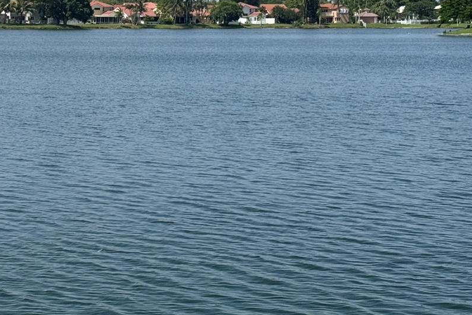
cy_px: 59
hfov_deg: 20.3
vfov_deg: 13.6
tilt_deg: -2.3
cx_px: 119
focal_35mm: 100
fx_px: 1311
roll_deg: +0.3
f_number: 1.78
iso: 64
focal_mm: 6.76
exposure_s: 1/7092
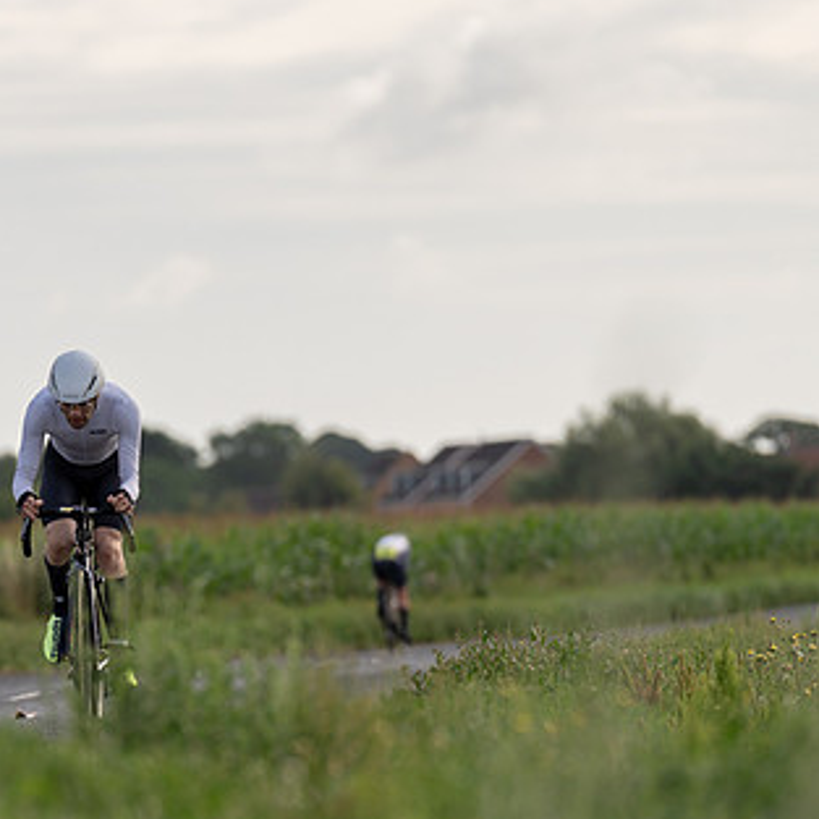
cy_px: 592
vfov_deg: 4.0
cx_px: 63
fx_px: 11590
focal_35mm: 433
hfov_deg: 4.0
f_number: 3.2
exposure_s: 1/1000
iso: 100
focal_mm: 200
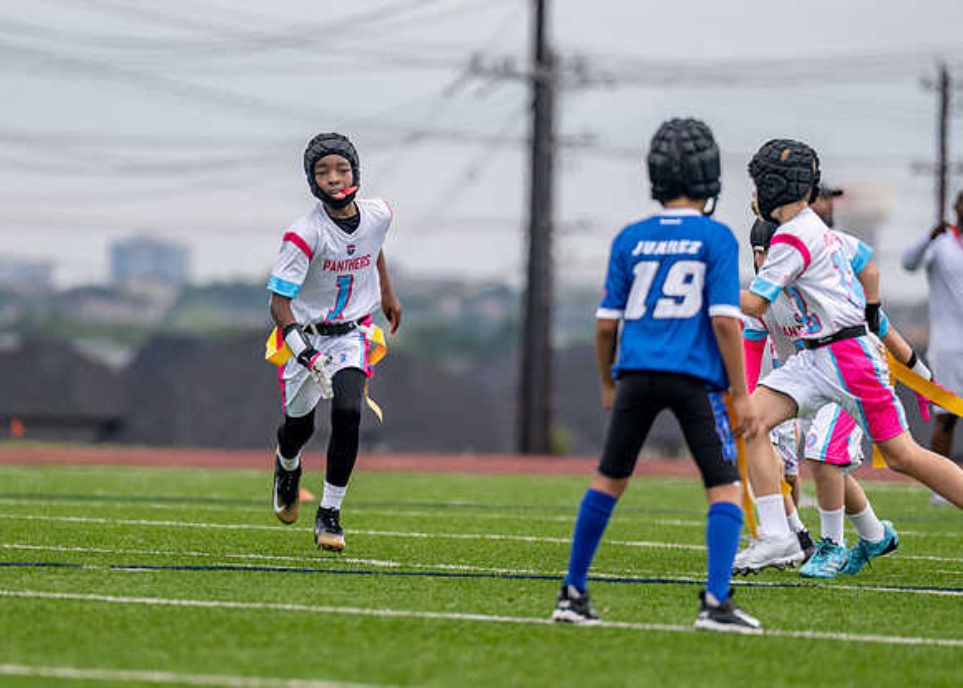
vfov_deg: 4.0
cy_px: 344
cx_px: 305
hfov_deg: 5.6
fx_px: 9862
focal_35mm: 361
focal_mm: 200
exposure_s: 1/2000
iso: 125
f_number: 2.8
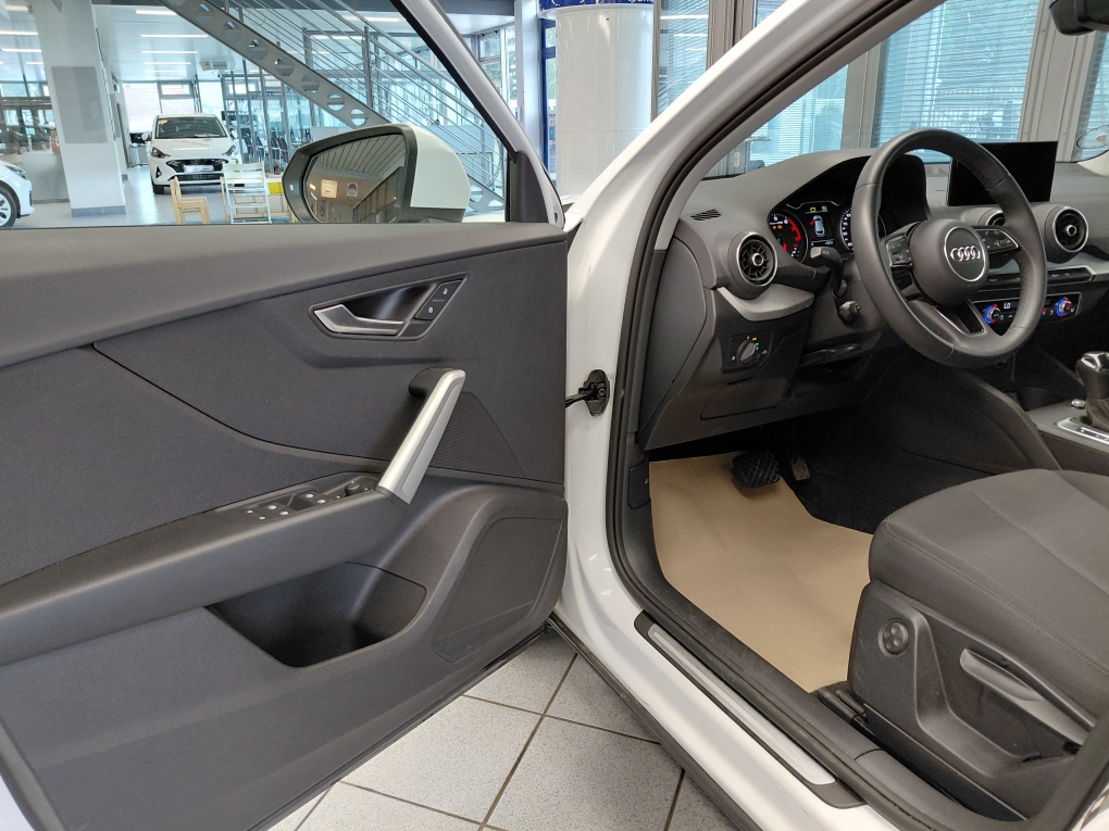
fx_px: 801
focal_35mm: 25
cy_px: 416
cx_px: 554
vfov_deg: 54.9
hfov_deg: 69.4
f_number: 1.8
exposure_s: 1/60
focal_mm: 4.69
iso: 160
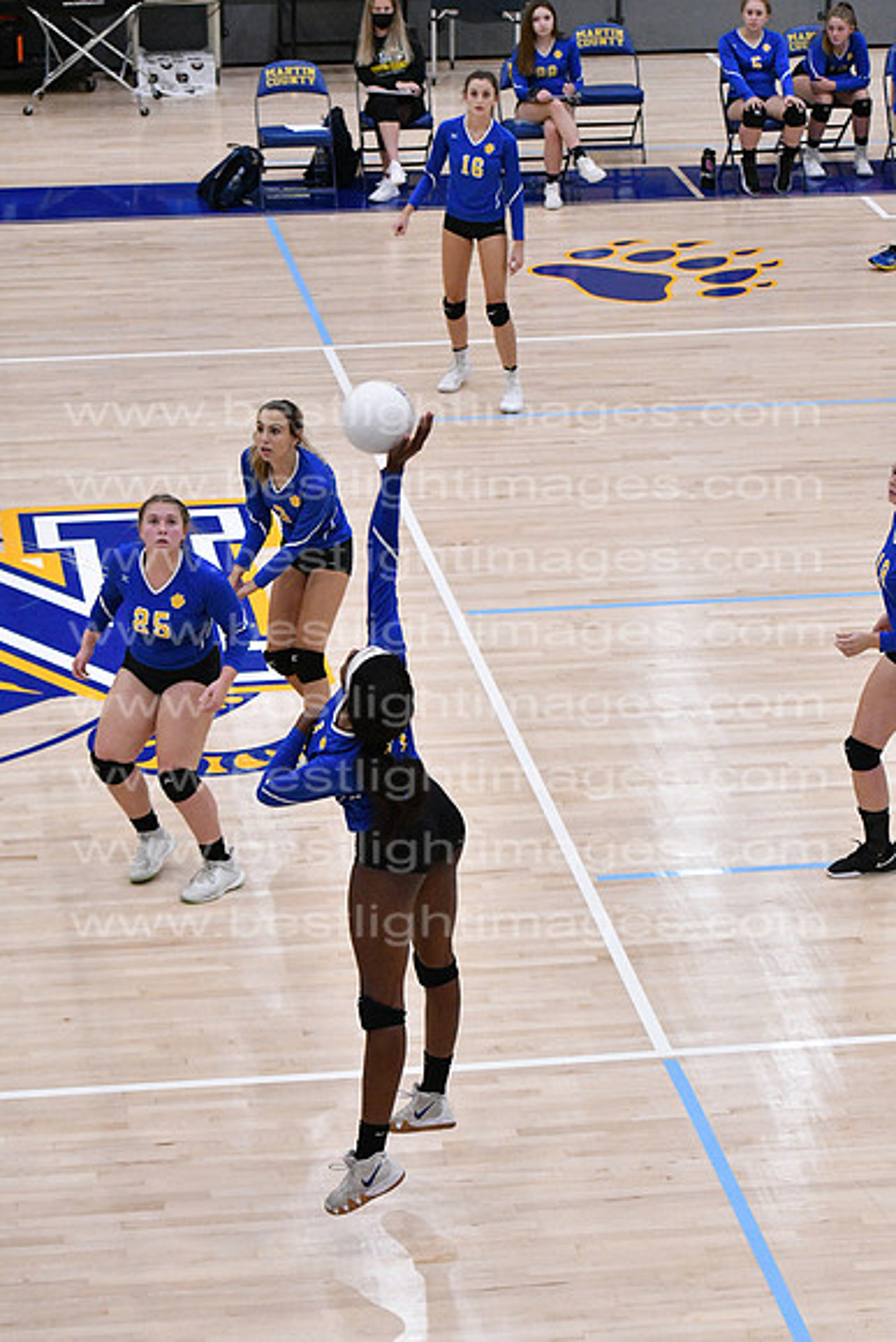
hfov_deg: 13.0
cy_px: 671
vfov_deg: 19.5
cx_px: 448
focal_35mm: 105
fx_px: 3917
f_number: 3.2
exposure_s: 1/1250
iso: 6400
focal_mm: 70
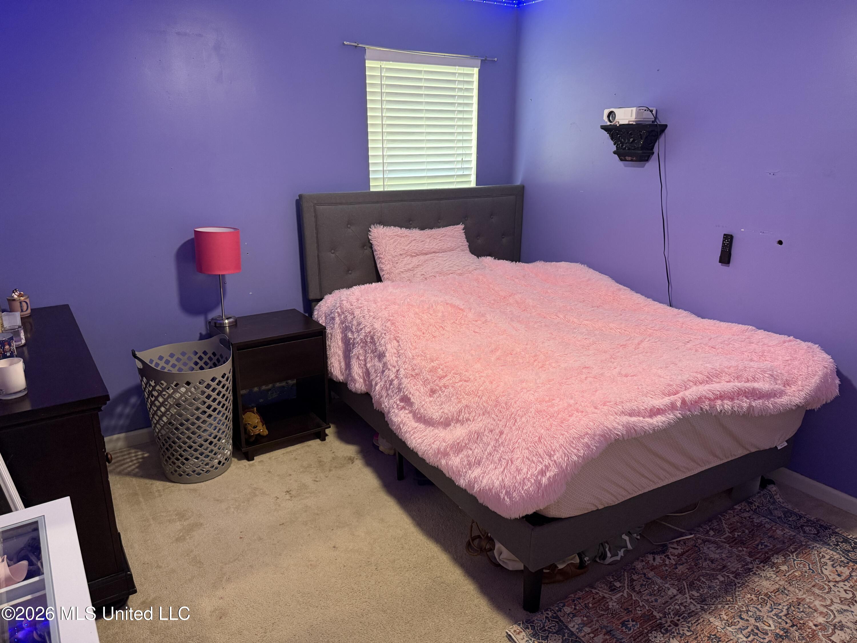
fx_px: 594
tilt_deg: -16.3
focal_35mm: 24
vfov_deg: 56.8
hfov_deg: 71.6
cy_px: 322
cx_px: 428
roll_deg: +0.4
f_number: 1.78
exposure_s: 1/60
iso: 250
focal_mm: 6.76
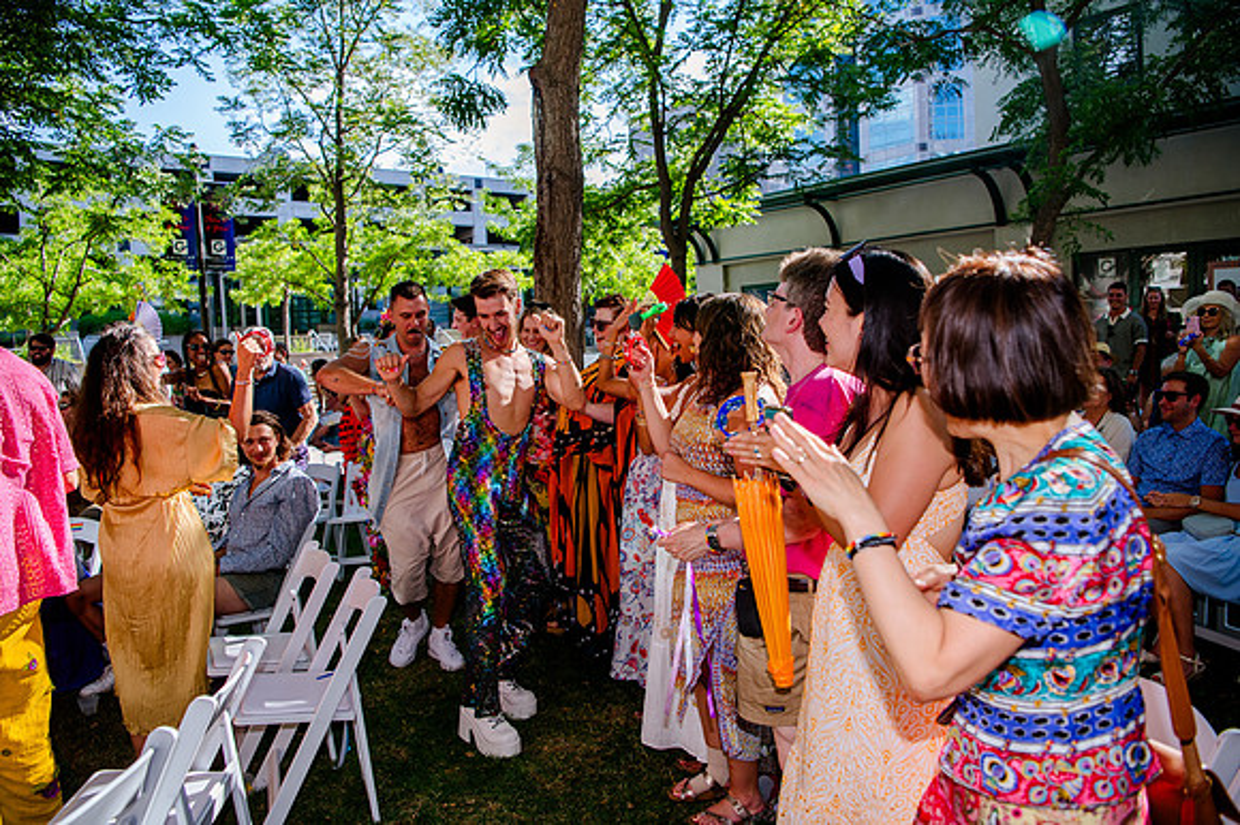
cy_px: 412
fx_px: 826
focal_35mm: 24
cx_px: 620
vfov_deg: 53.1
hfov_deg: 73.8
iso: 200
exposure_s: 1/640
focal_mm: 24
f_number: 3.5
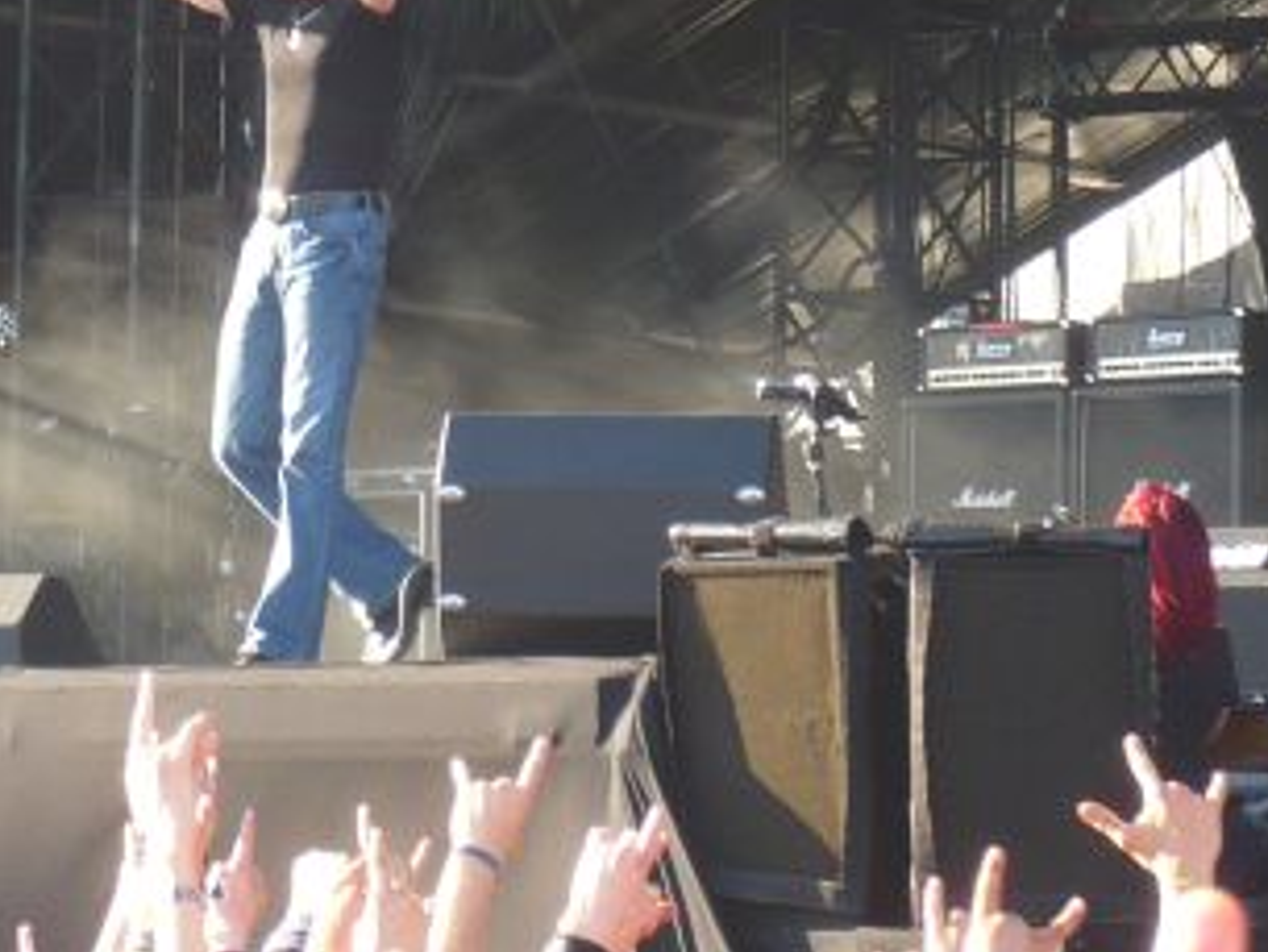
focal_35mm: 207
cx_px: 258
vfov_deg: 7.2
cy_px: 12
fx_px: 7585
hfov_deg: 9.5
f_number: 5
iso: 100
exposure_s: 1/60
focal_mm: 13
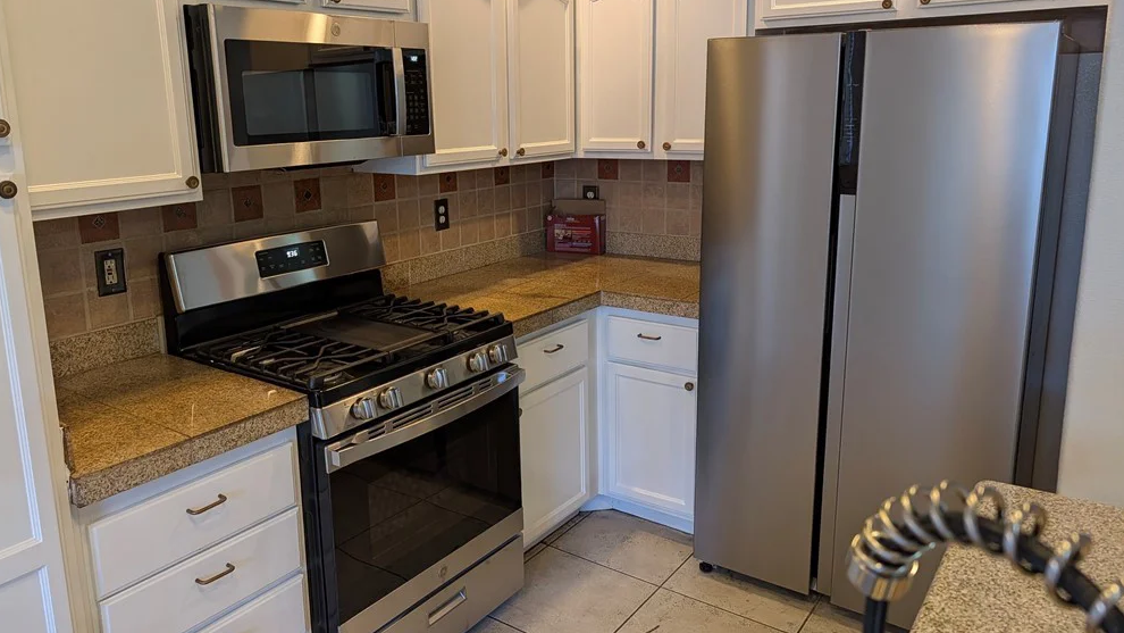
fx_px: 805
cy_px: 269
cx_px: 548
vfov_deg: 42.8
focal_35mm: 27
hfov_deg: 69.8
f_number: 1.68
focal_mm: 6.9
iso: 456
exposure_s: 1/120
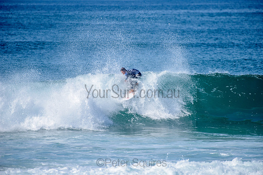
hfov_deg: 4.1
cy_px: 88
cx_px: 132
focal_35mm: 500
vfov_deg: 2.8
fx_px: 3653
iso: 160
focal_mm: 500
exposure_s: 1/2000
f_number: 5.6
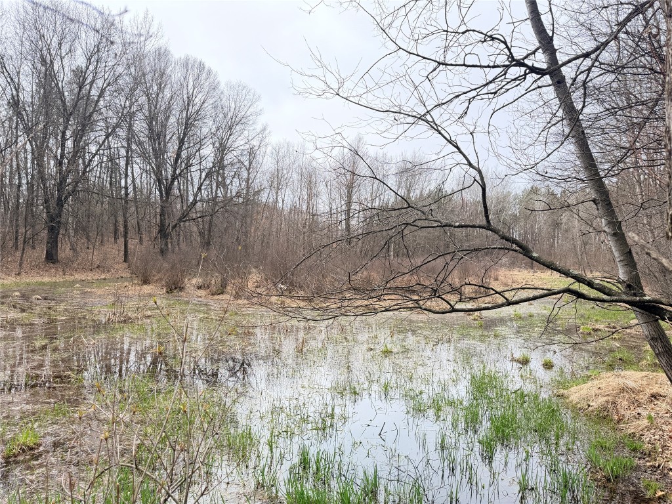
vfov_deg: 56.8
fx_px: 466
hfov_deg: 71.6
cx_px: 336
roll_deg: -1.4
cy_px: 252
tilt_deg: +0.5
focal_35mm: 24
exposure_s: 1/1192
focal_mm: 6.76
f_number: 1.78
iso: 100
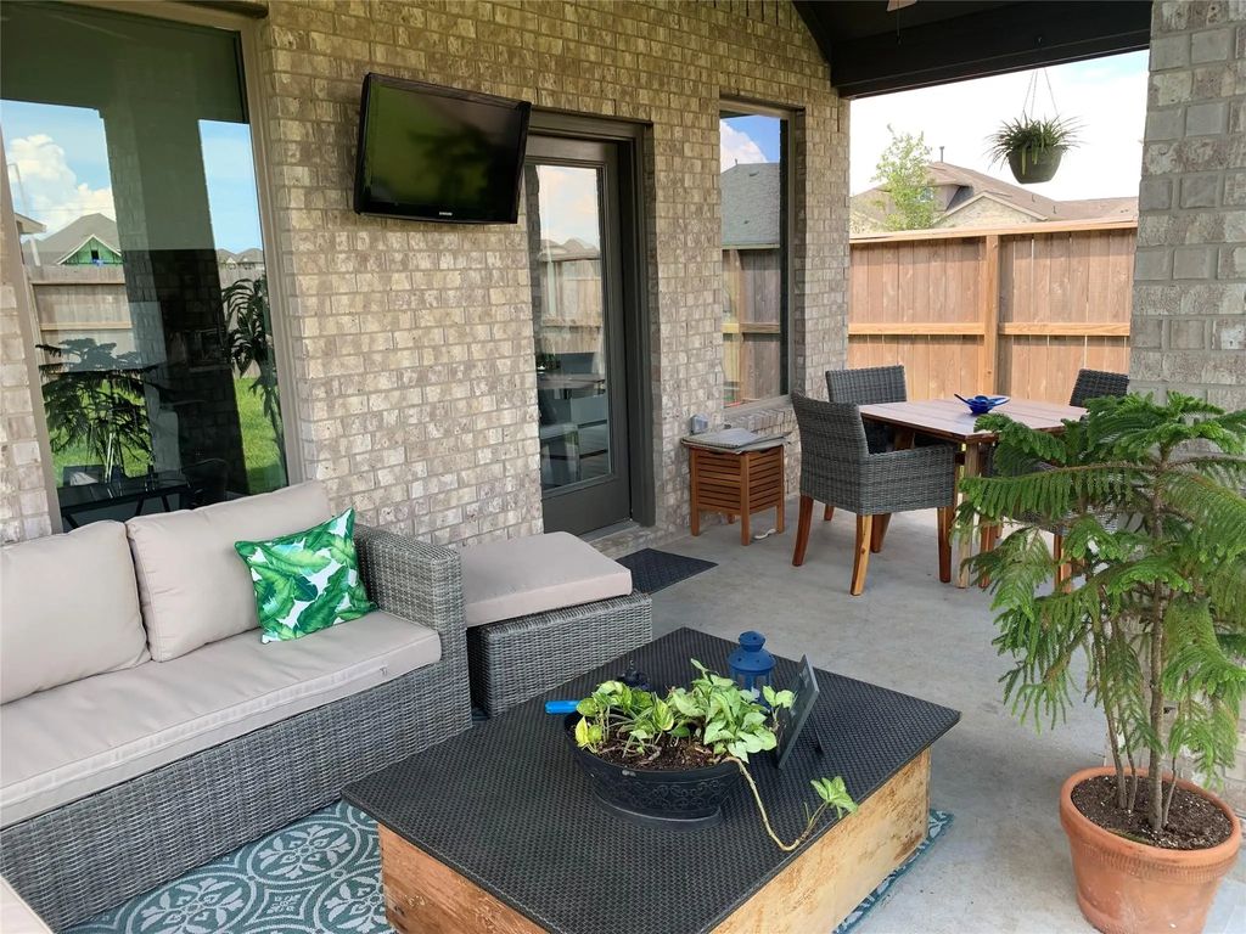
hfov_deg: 67.3
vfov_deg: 53.1
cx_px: 623
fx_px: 936
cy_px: 467
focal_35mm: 26
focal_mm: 4.25
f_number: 1.8
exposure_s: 1/186
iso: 25
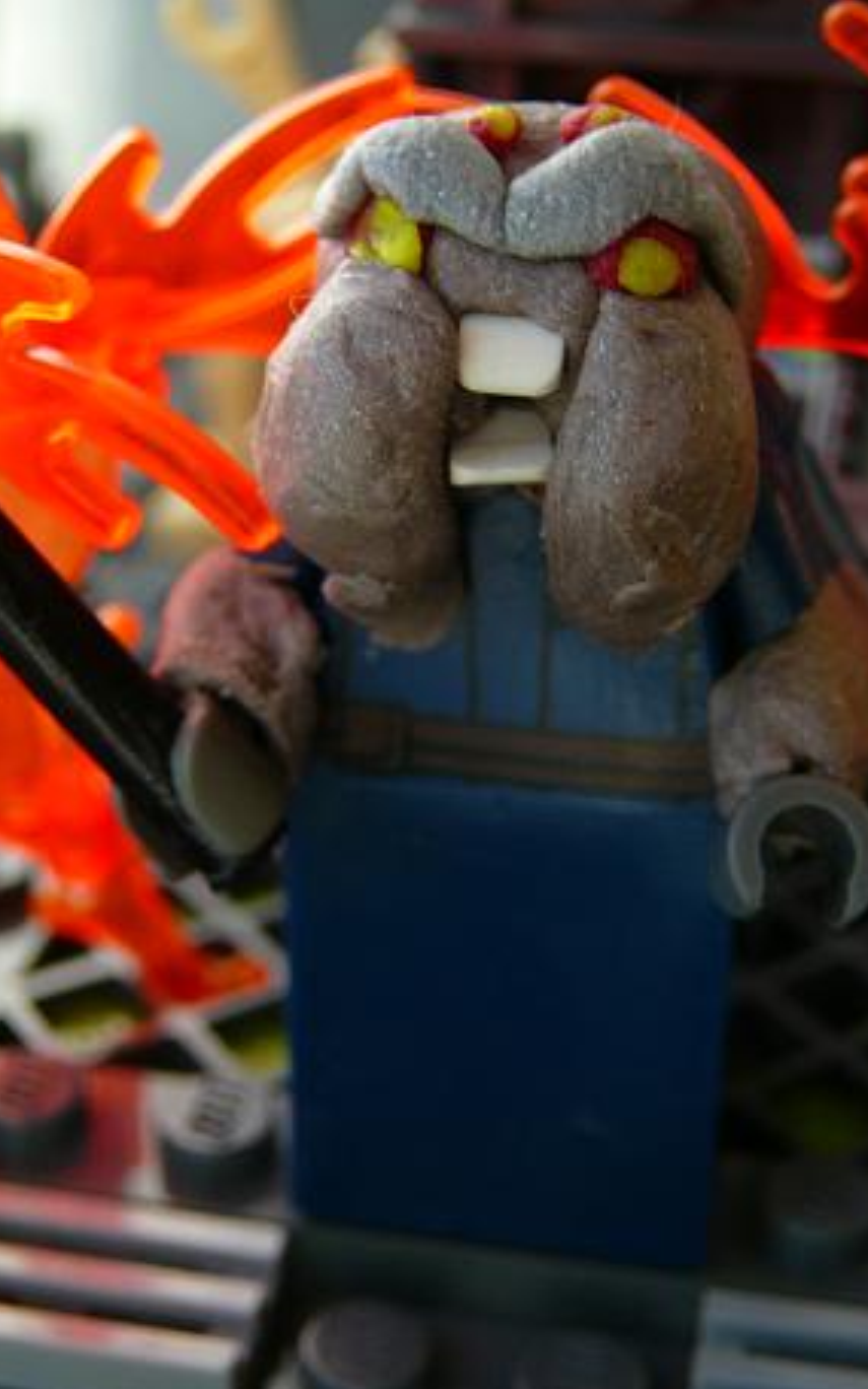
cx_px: 454
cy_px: 699
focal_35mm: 59
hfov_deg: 22.0
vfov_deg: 34.5
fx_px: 2233
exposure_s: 1/60
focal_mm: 8.2
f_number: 3.5
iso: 80
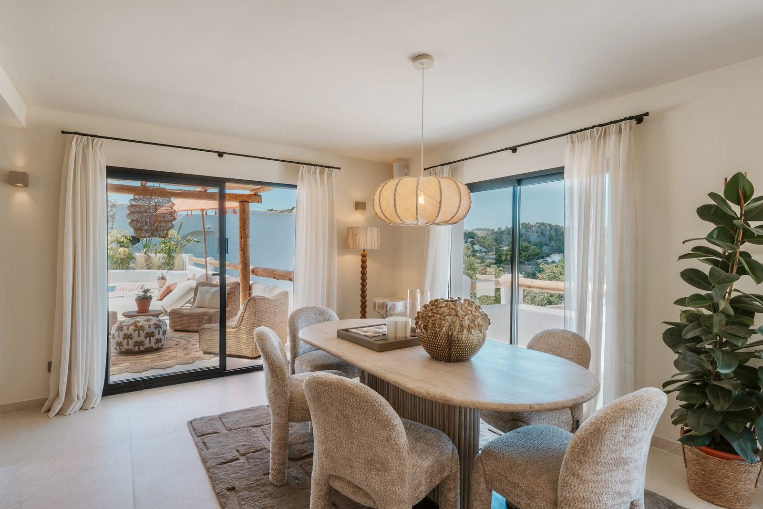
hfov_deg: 86.9
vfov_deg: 64.6
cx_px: 382
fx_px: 403
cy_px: 254
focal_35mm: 19
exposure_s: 1/60
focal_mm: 19
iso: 80
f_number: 13
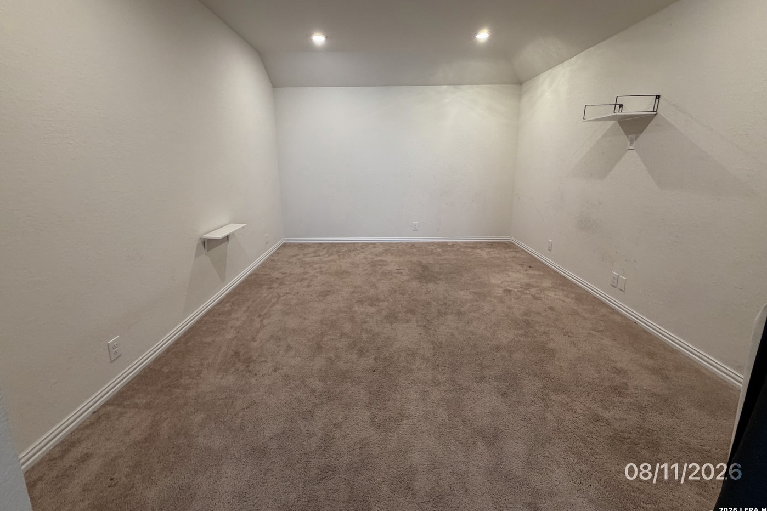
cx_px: 382
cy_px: 219
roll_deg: +1.2
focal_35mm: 15
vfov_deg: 76.9
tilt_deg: -9.5
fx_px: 320
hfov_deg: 100.4
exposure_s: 1/60
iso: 200
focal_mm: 2.22
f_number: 2.2
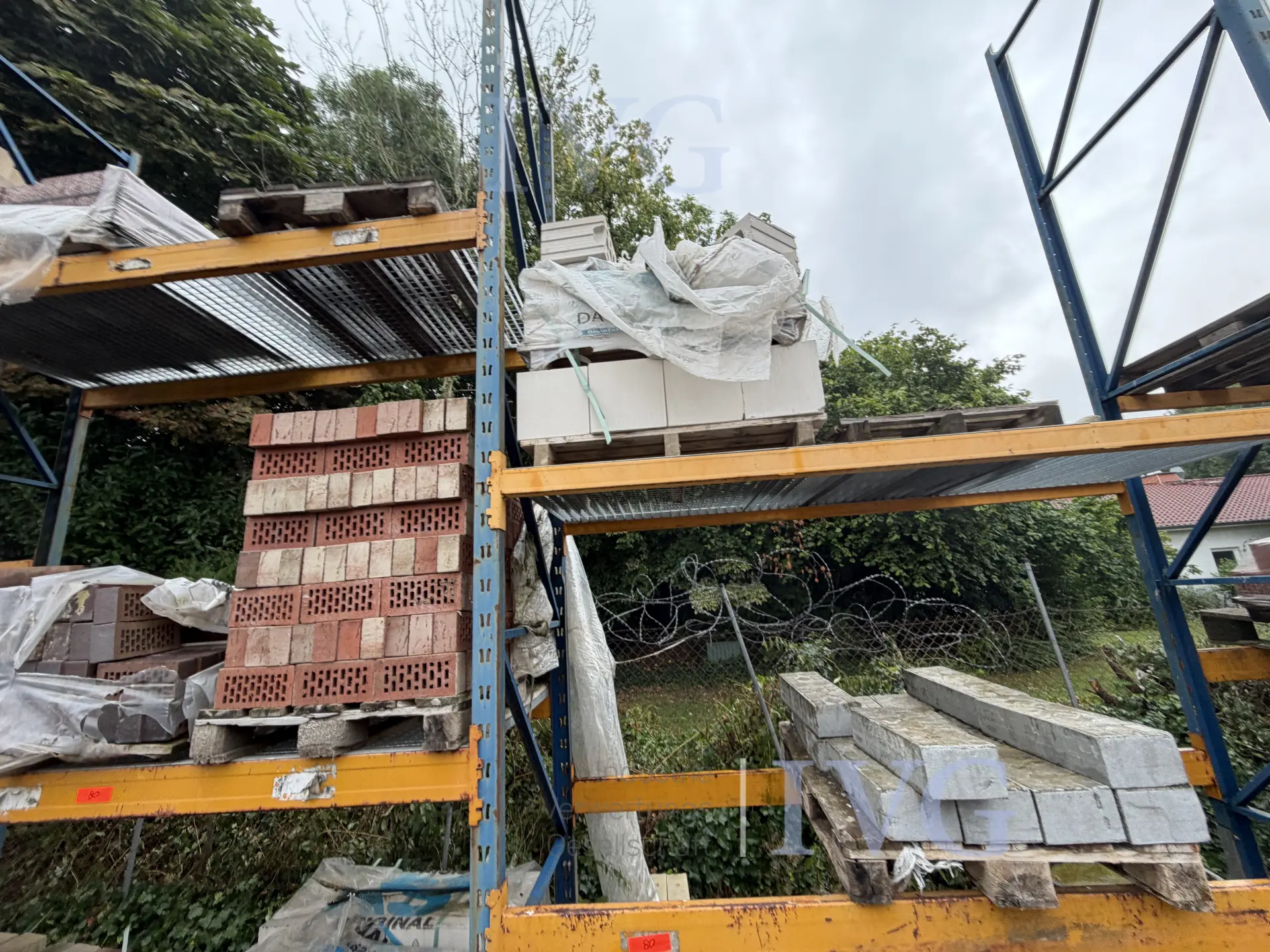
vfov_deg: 85.7
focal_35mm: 14
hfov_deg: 102.1
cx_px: 635
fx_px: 514
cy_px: 476
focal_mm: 2.22
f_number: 2.2
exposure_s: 1/121
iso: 64
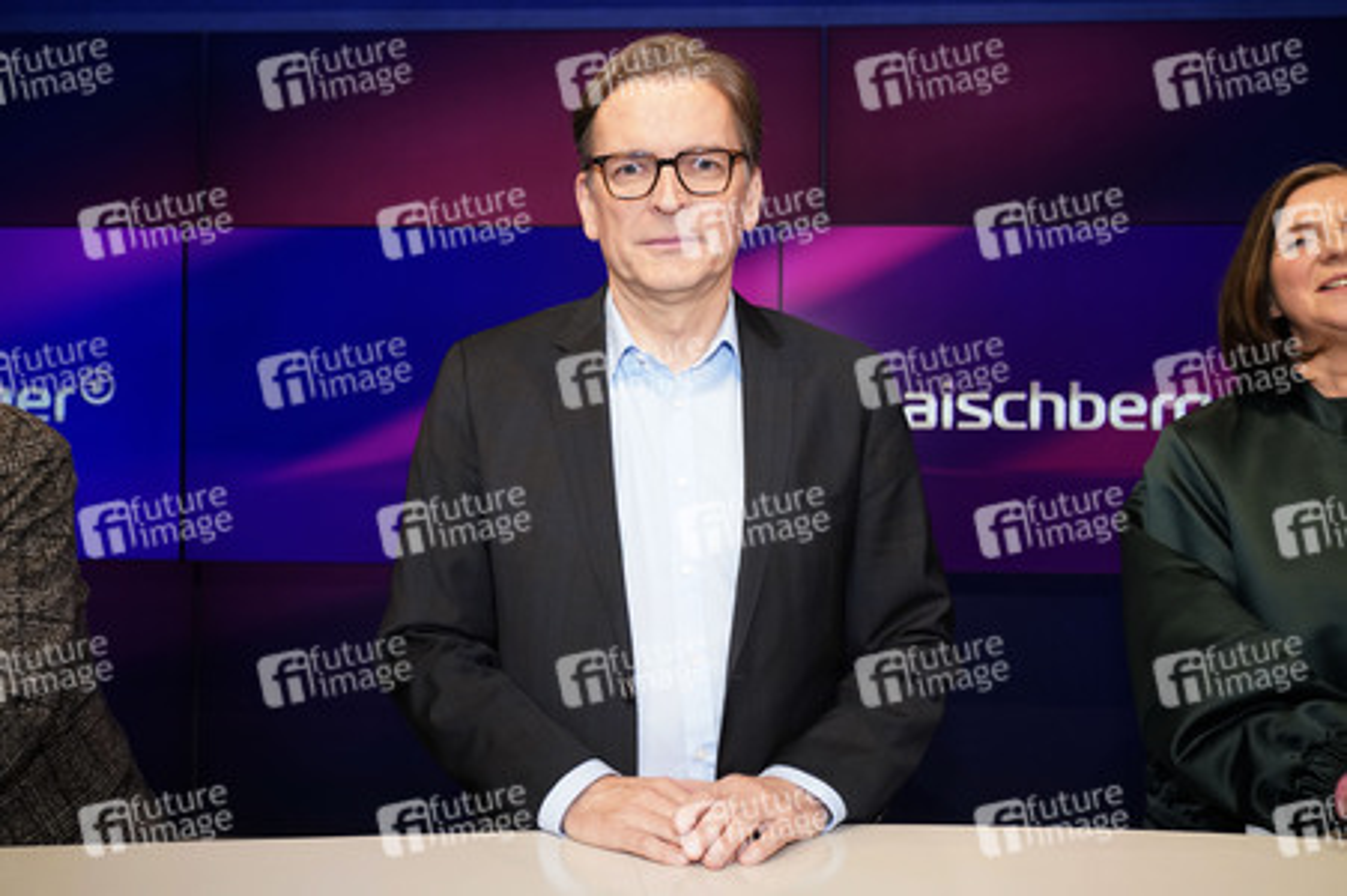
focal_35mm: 31
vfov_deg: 42.3
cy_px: 448
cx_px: 674
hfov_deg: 60.3
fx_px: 1159
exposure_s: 1/125
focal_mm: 31
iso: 2000
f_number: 5
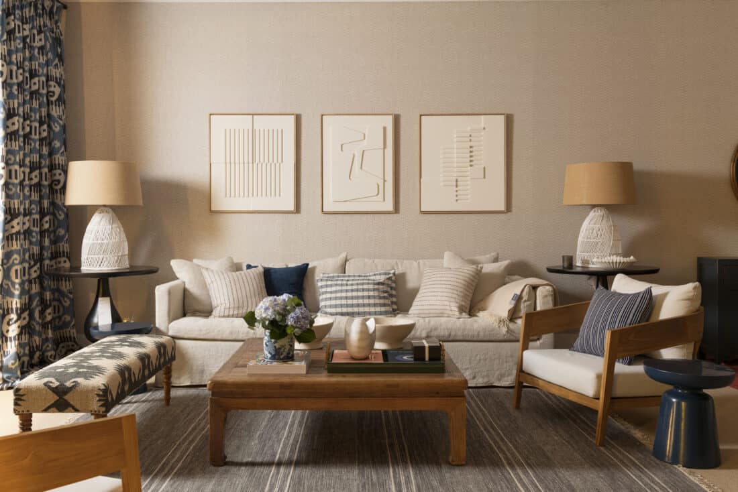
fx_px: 677
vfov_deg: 40.0
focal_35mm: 33
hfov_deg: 57.2
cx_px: 369
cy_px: 246
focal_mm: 33
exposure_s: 1/1.25
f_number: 6.3
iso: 200
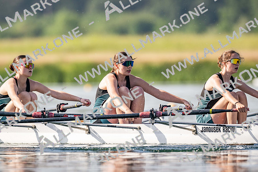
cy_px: 86
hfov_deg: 3.4
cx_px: 129
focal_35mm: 600
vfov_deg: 2.3
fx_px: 4301
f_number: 5.6
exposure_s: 1/2500
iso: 280
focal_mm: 600
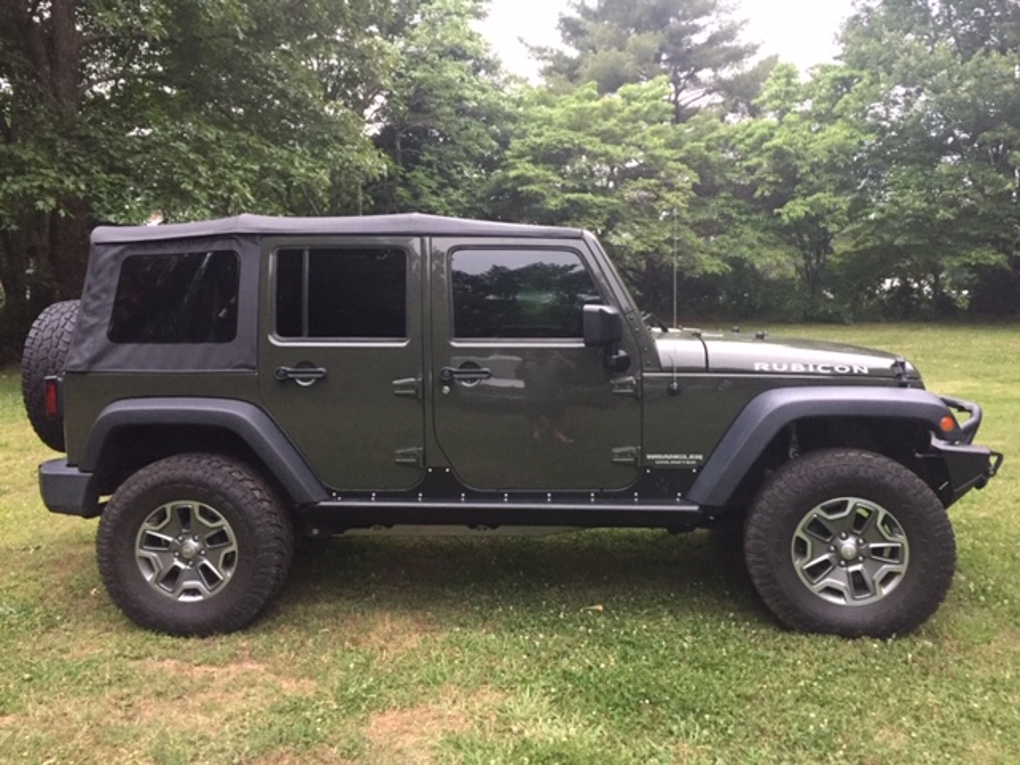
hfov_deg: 61.7
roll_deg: -0.2
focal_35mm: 29
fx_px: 855
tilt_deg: -7.6
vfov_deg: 48.2
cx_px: 510
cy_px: 382
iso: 250
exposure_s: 1/24
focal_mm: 4.15
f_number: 2.2
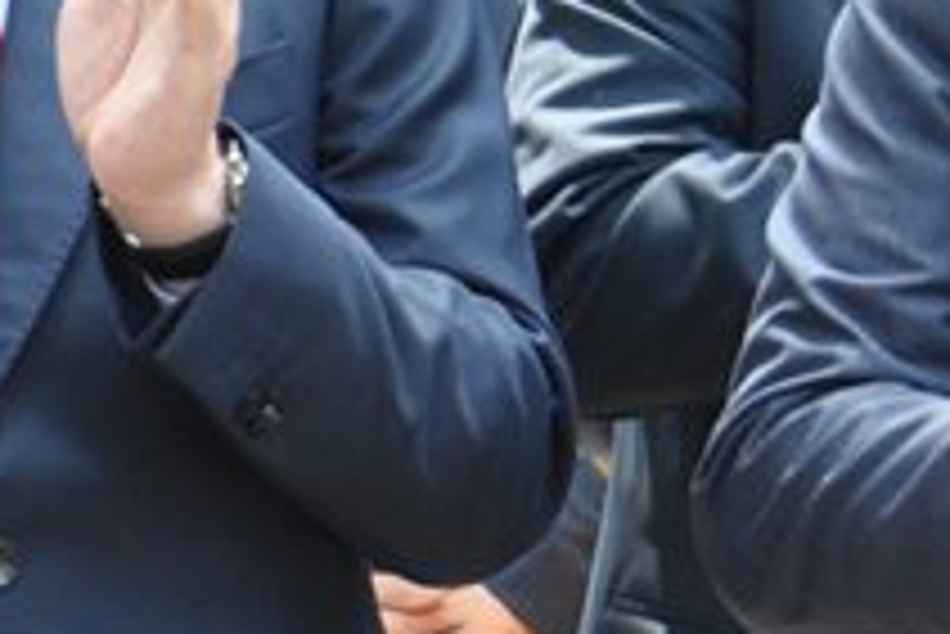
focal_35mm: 252
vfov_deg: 5.5
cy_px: 220
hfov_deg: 7.7
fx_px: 6654
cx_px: 2098
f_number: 6.3
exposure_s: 1/160
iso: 400
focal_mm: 26
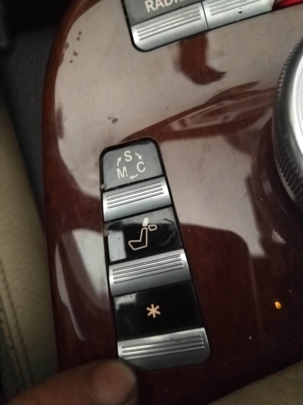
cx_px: 152
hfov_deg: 46.8
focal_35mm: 30
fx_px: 350
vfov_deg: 60.0
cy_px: 202
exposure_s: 1/20
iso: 641
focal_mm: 3.95
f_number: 1.8
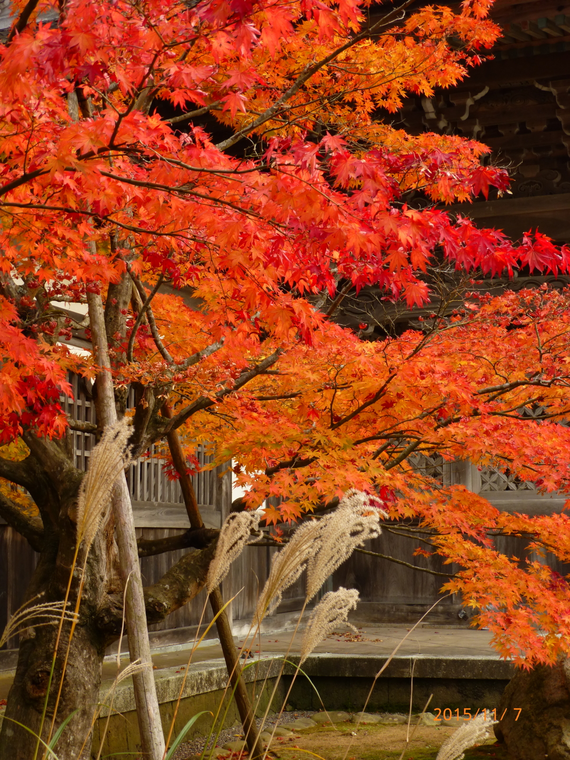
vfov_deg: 33.2
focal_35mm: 58
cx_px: 285
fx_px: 1273
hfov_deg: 25.2
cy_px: 380
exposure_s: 1/50
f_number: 4.7
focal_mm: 10.3
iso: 100
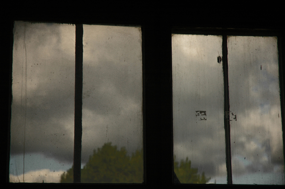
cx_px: 142
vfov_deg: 13.0
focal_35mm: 105
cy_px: 94
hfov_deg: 19.5
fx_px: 830
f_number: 4.5
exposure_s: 1/2000
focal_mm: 70
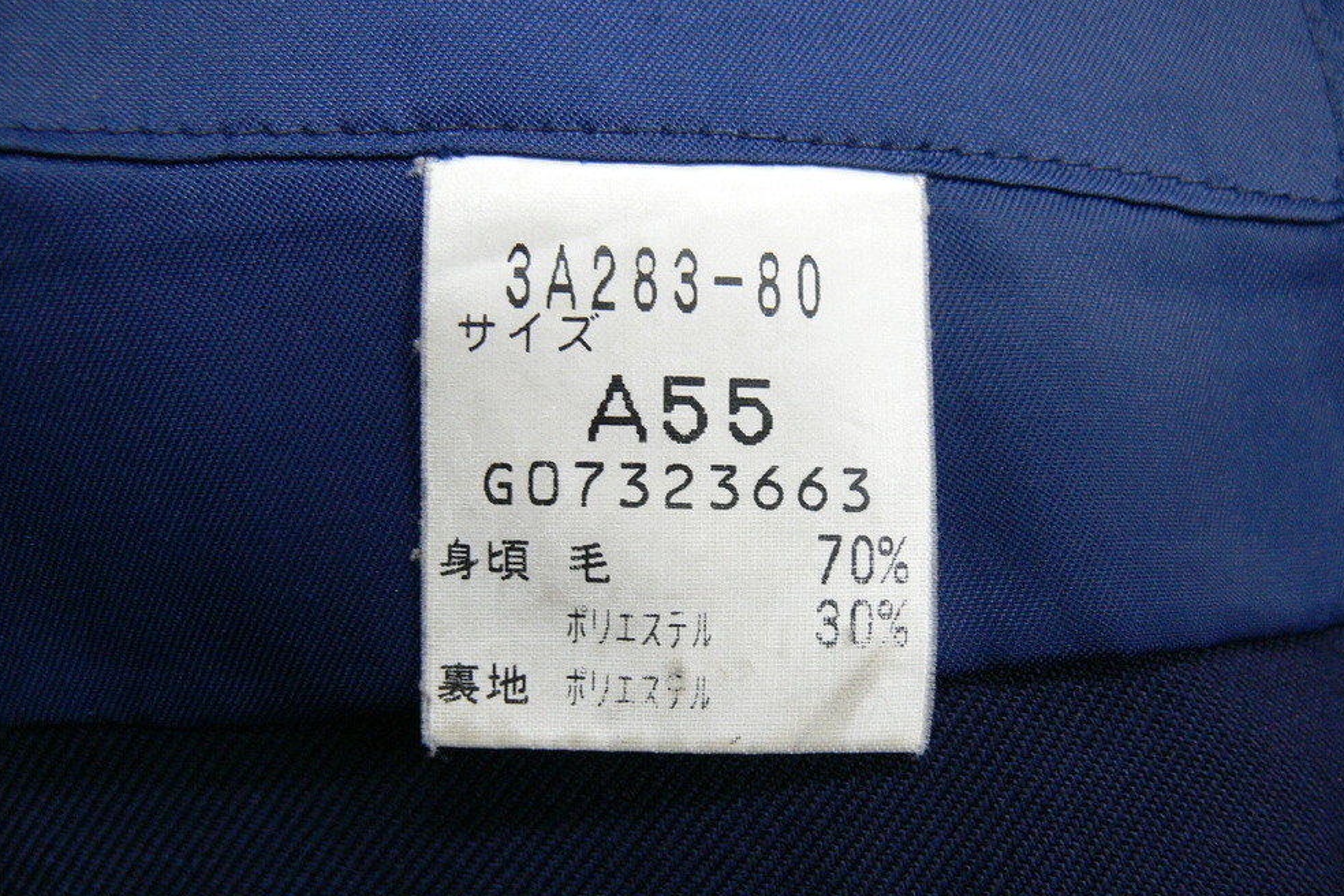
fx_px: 1381
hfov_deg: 51.9
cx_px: 677
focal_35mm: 37
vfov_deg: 35.9
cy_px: 463
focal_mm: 7.4
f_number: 2.8
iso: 200
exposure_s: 1/20
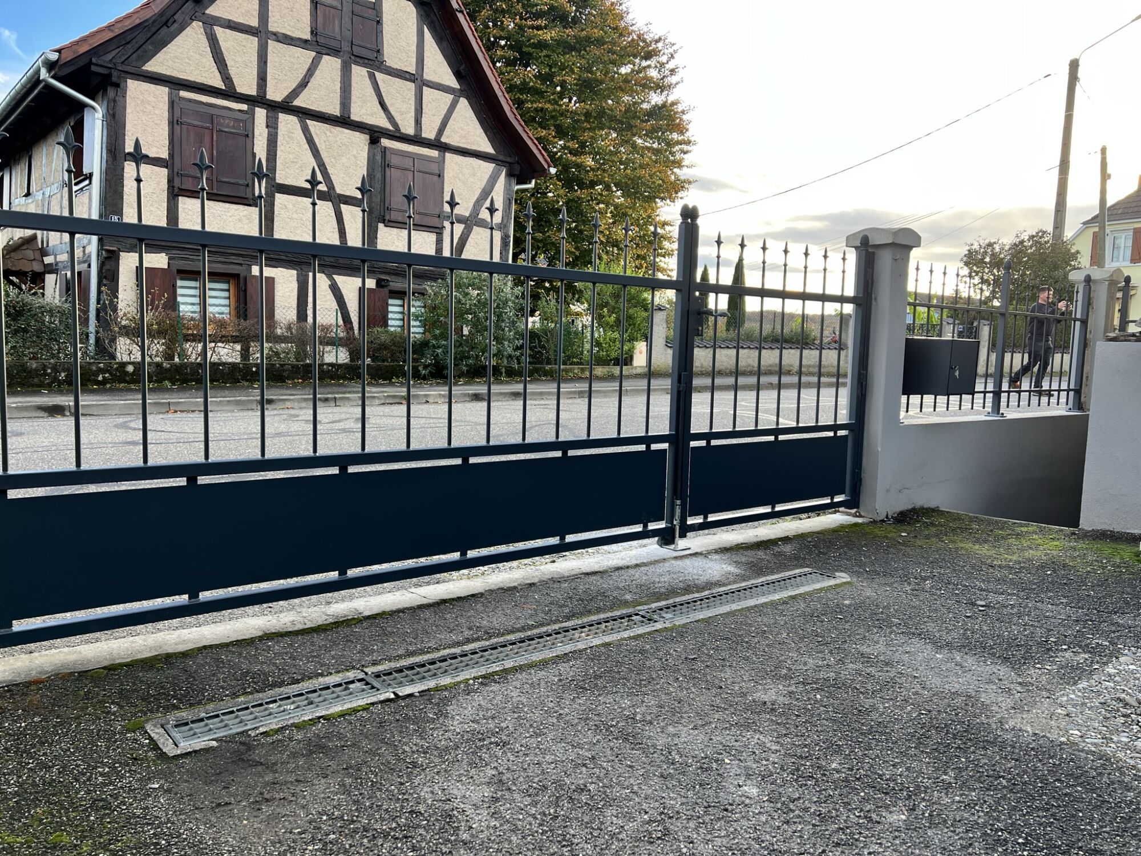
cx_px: 570
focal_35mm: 26
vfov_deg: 53.1
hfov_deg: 67.3
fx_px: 857
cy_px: 428
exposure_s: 1/274
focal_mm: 5.7
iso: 40
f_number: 1.5
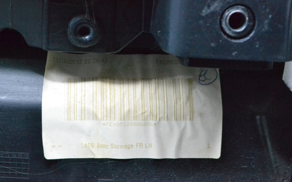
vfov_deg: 15.5
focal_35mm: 85
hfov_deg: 24.5
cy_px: 95
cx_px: 146
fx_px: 673
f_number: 10
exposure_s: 1/125
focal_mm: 55
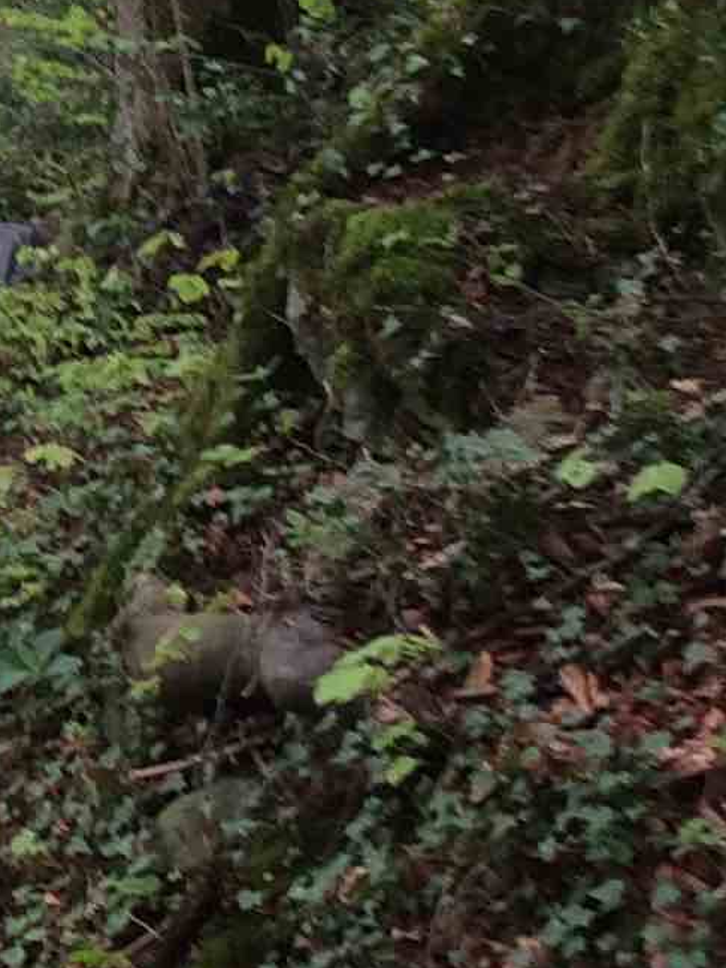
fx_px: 4083
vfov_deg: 13.4
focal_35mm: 146
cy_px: 149
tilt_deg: -5.5
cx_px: -693
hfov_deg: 9.5
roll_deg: +0.0
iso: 32
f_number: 2.2
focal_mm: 4.15
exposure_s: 1/50
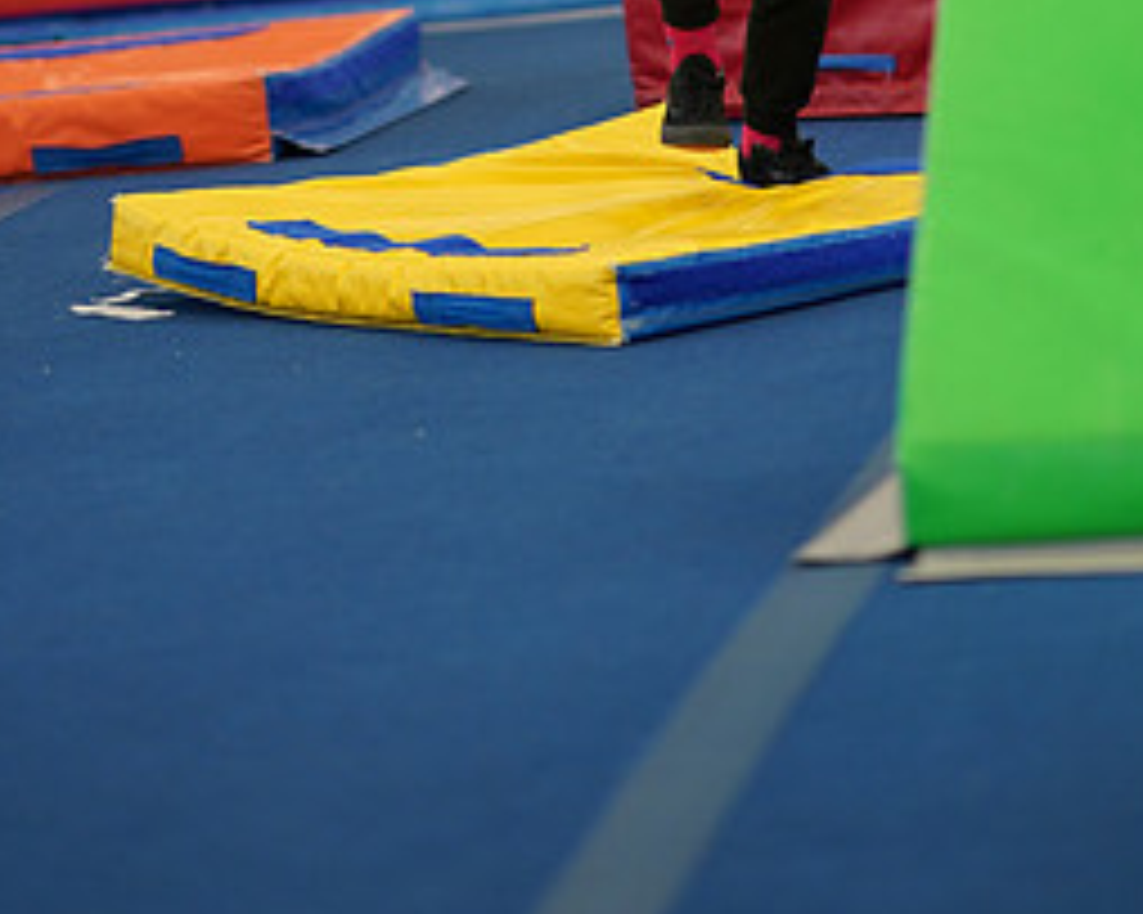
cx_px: 709
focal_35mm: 182
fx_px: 6154
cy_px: -293
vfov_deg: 8.4
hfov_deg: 10.6
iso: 640
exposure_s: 1/500
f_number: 1.4
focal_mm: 85
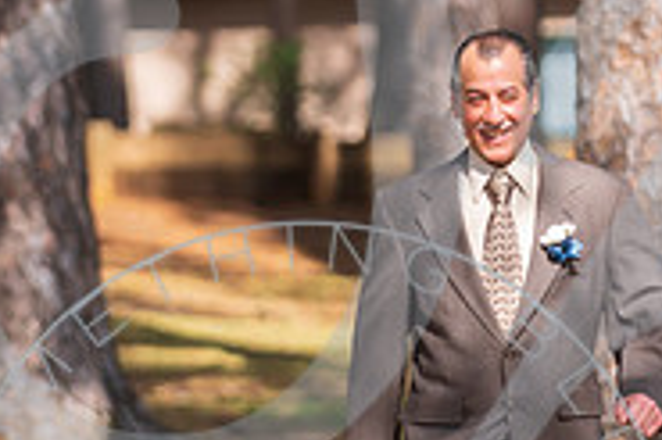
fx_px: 8084
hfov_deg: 4.7
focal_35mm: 440
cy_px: 288
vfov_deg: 3.1
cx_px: 487
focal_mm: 140
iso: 100
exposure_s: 1/640
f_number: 2.8
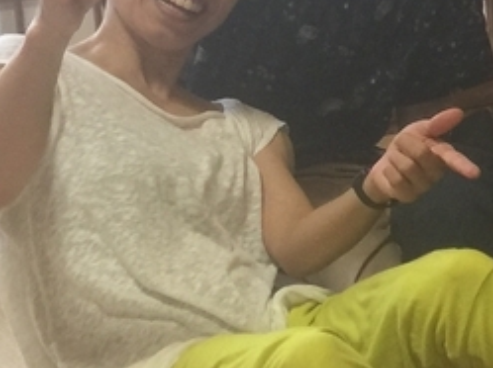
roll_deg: -0.5
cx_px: 976
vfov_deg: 10.5
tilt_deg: -11.3
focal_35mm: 140
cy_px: -2
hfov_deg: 12.5
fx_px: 1991
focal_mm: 4.15
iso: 50
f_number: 2.2
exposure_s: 1/30
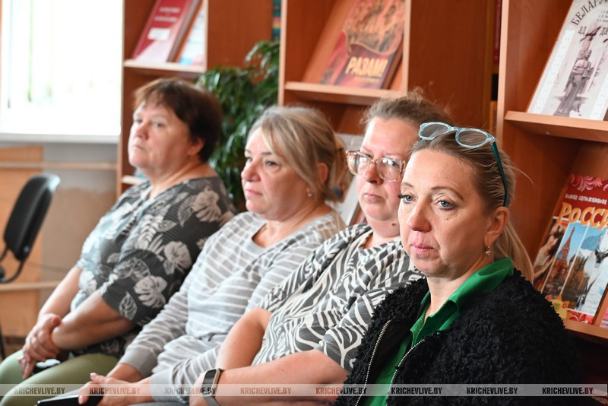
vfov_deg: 14.4
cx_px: 304
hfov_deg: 21.5
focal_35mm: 95
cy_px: 203
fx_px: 1605
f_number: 6.3
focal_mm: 95
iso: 4000
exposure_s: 1/60
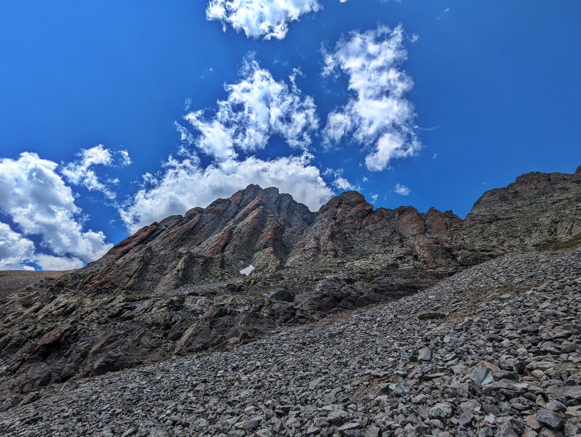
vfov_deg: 78.2
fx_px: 269
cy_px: 218
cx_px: 290
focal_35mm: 16
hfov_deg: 94.4
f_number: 2.2
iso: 53
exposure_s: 1/3876
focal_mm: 2.35
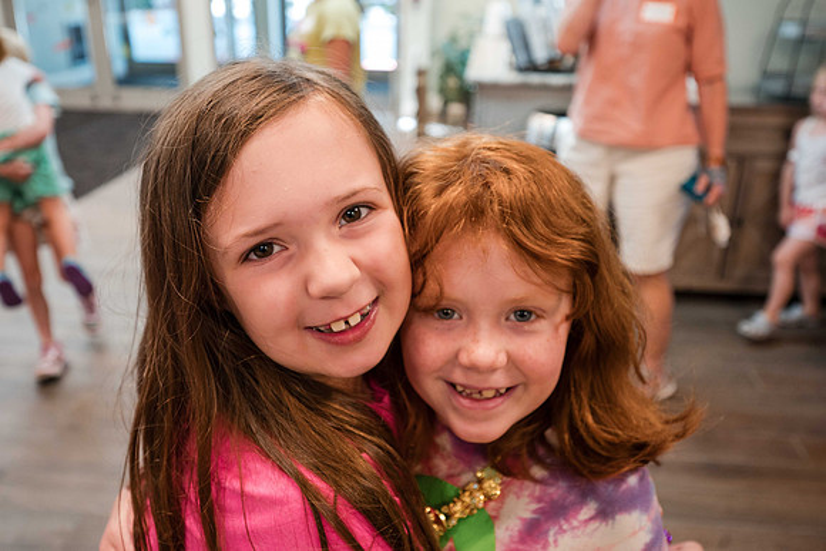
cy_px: 272
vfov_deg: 42.1
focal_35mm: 31
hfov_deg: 60.0
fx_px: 715
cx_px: 410
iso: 1400
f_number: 4
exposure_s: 1/125
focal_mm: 29.5
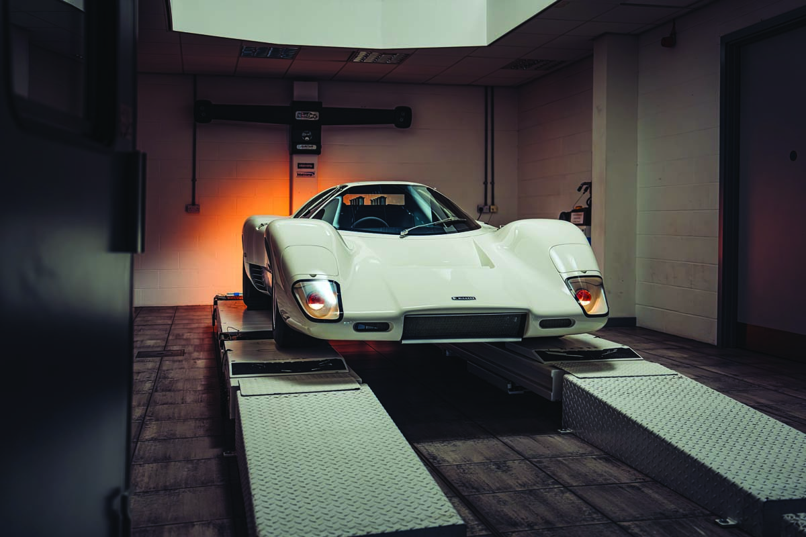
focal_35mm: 37
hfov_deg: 51.9
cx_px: 403
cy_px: 268
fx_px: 828
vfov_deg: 35.9
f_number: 2.8
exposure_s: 1/80
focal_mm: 37
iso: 400
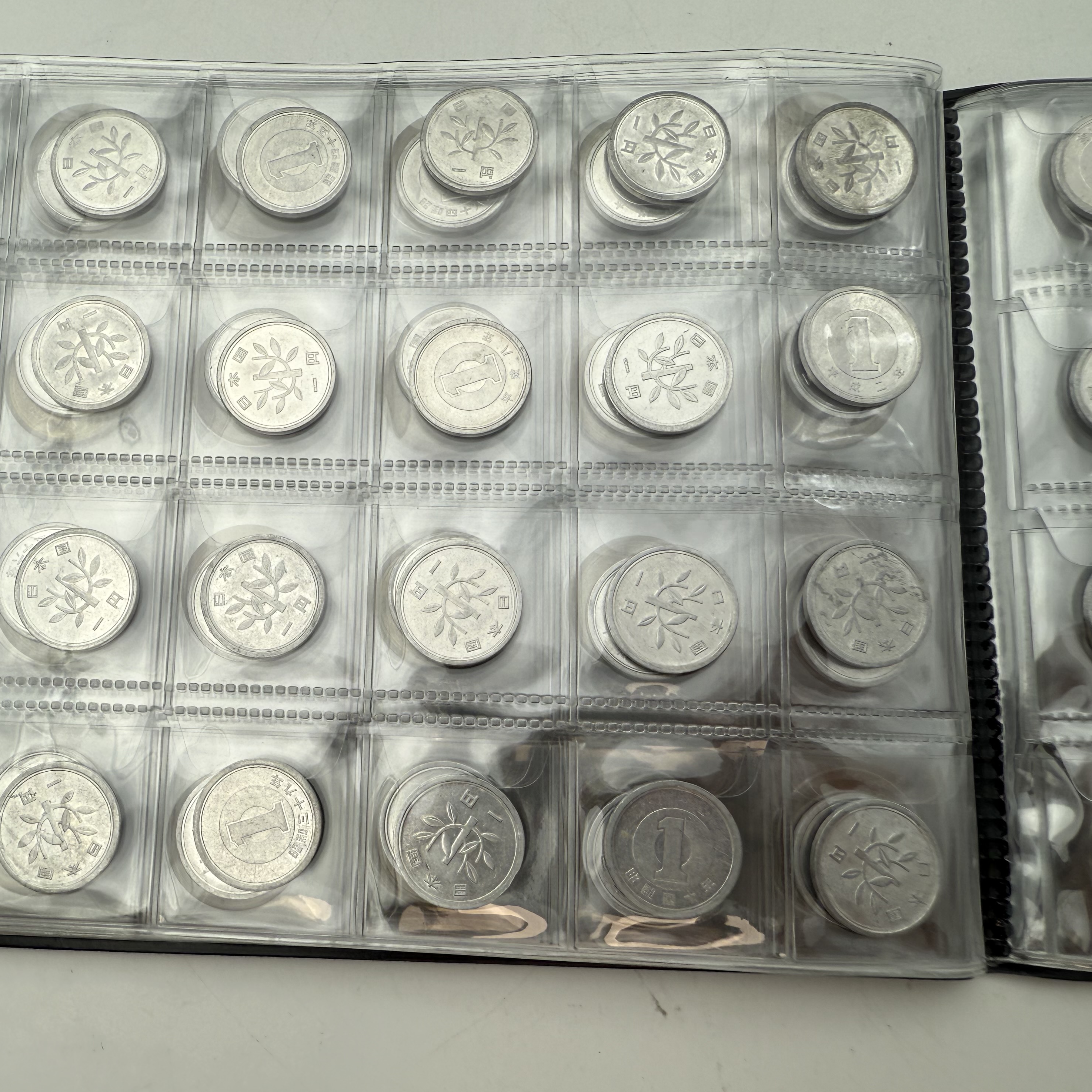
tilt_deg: -81.1
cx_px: 390
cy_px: 558
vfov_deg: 55.6
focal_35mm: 29
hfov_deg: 54.8
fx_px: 1035
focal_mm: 2.22
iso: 40
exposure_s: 1/381
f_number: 2.2
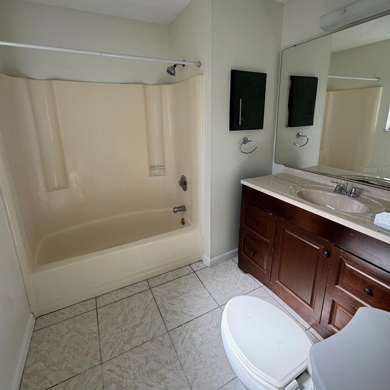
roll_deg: +2.3
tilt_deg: -13.1
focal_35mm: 17
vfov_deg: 83.5
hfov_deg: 84.0
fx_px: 217
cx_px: 191
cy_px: 169
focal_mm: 2.22
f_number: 2.2
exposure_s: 1/235
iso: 40
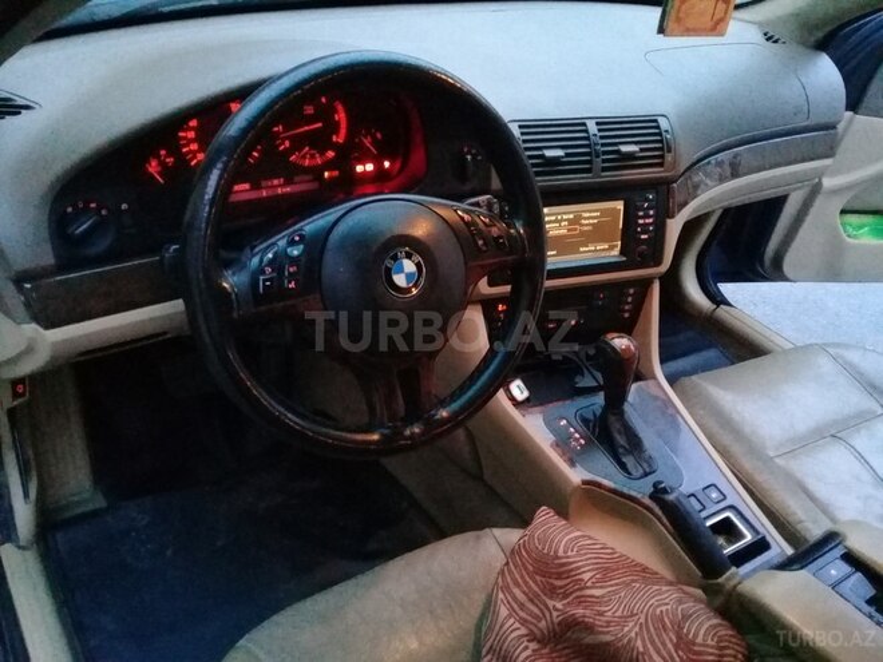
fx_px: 791
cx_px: 442
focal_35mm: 31
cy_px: 331
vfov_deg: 45.4
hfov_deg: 58.4
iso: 800
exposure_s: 1/17
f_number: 2.2
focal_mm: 3.3
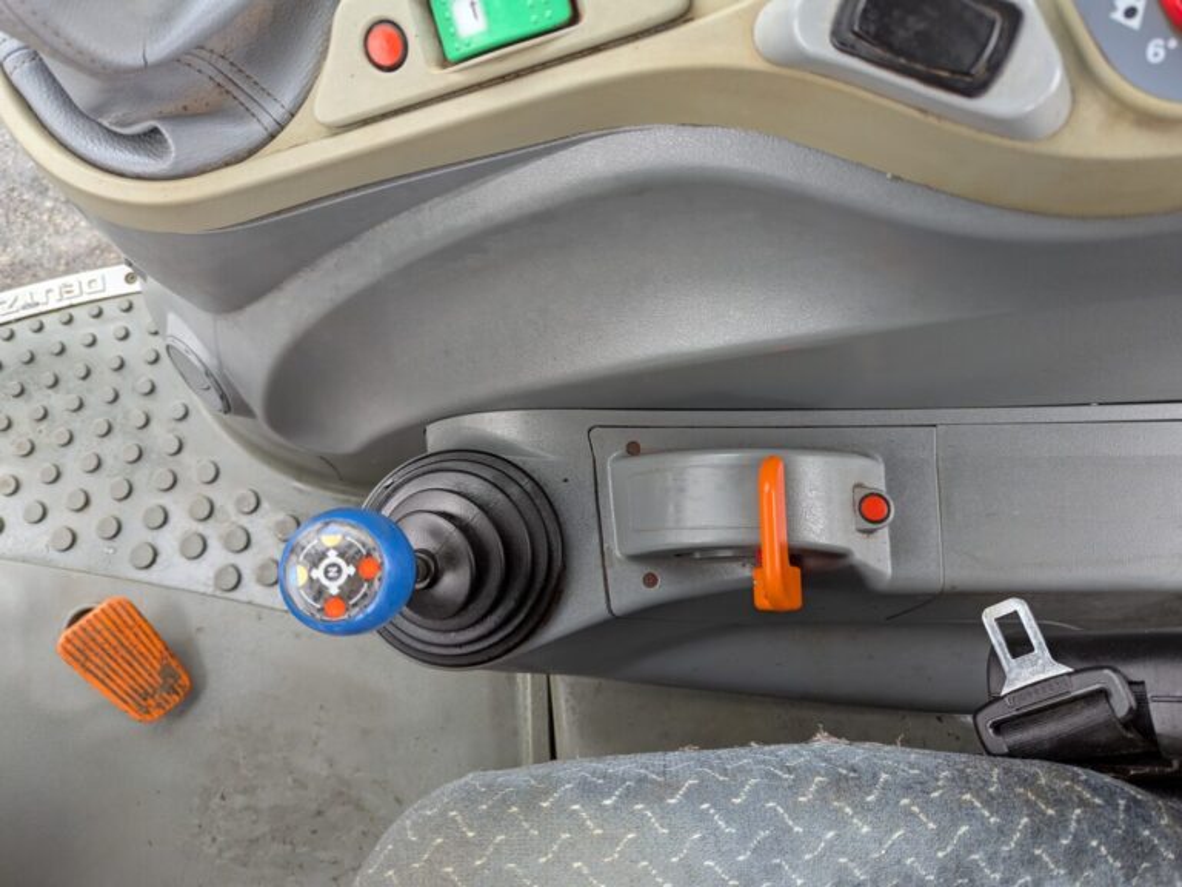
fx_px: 820
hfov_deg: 71.6
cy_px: 444
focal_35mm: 24
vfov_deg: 56.8
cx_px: 591
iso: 40
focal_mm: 6.81
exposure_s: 1/65.1
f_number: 1.85
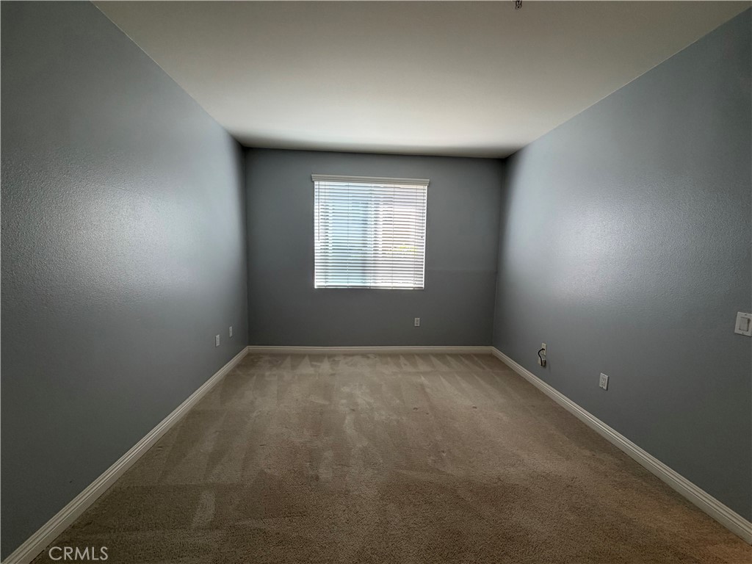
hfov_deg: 102.1
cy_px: 282
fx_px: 304
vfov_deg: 85.7
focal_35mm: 14
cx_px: 376
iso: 125
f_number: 2.2
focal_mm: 2.22
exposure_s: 1/120
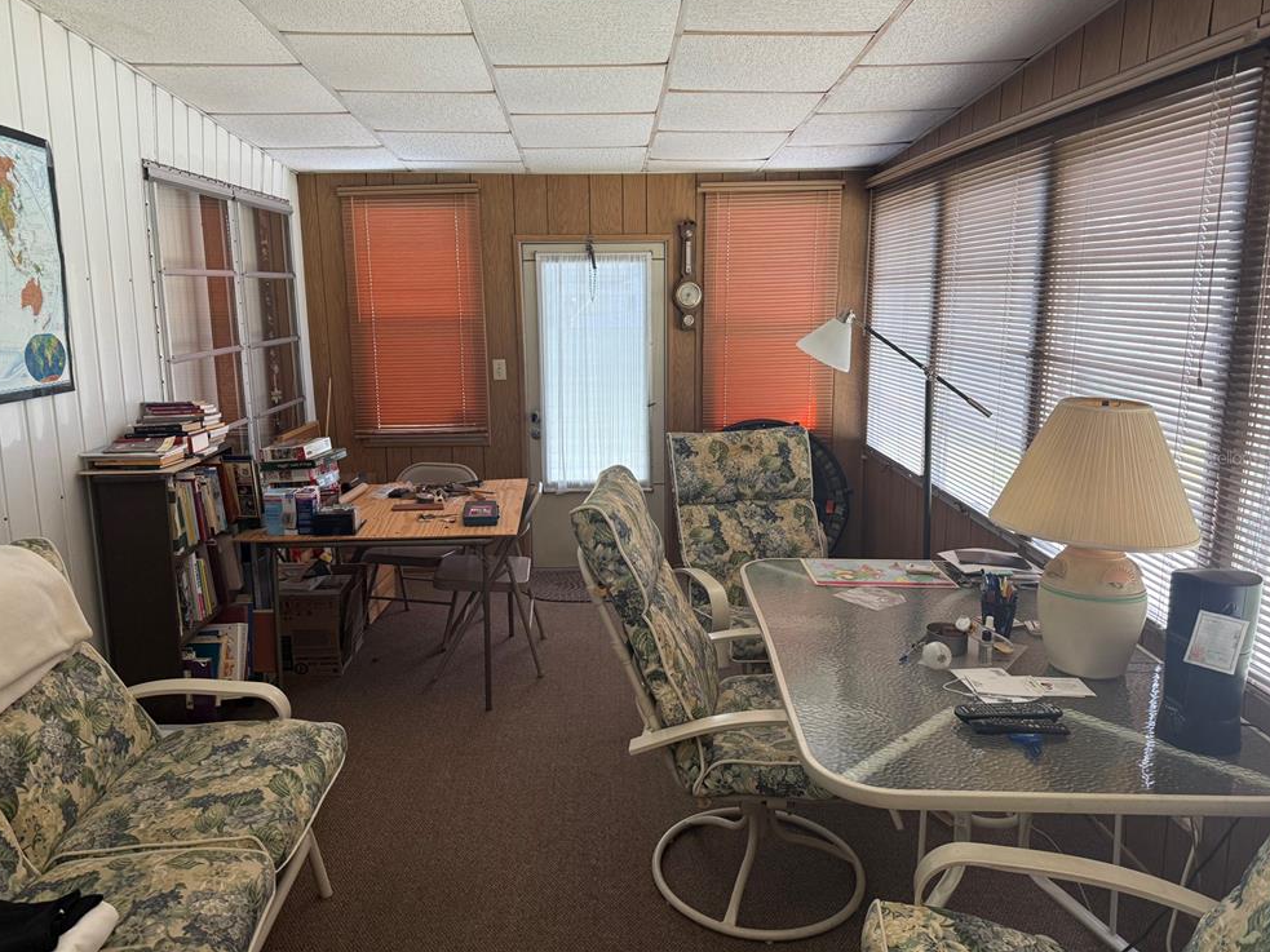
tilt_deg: -9.5
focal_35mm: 25
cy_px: 457
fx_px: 917
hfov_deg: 69.4
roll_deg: +0.7
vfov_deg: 54.9
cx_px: 620
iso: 160
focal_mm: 6.76
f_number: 1.78
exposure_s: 1/121
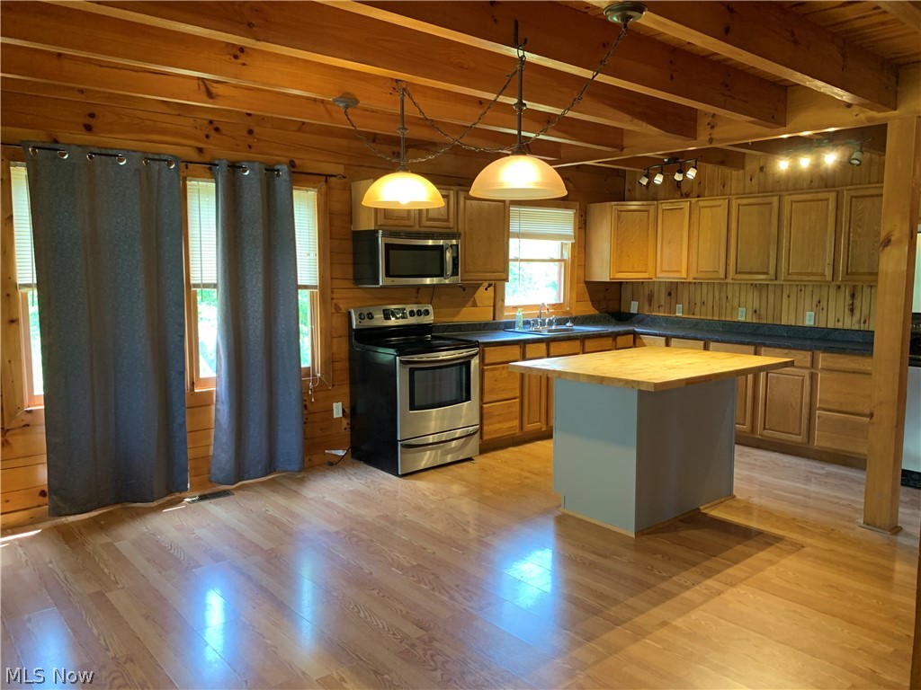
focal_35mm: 26
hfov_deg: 67.3
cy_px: 345
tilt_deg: -4.9
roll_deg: -0.6
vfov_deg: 53.1
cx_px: 460
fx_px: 692
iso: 200
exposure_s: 1/60
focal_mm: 4.25
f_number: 1.8
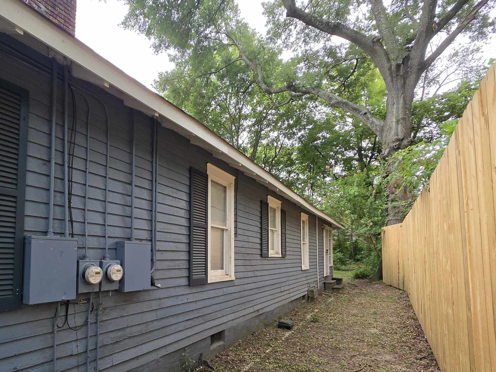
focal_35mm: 19
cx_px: 176
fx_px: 272
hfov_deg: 82.5
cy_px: 239
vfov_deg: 67.3
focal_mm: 2.2
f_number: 1.9
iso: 500
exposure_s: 1/240
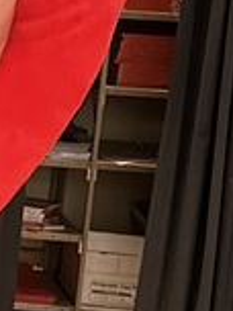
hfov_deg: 7.4
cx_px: -495
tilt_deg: -13.4
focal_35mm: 175
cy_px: 153
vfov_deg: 11.3
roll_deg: -2.9
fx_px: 1571
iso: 500
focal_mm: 5.1
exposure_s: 1/60
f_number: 1.6
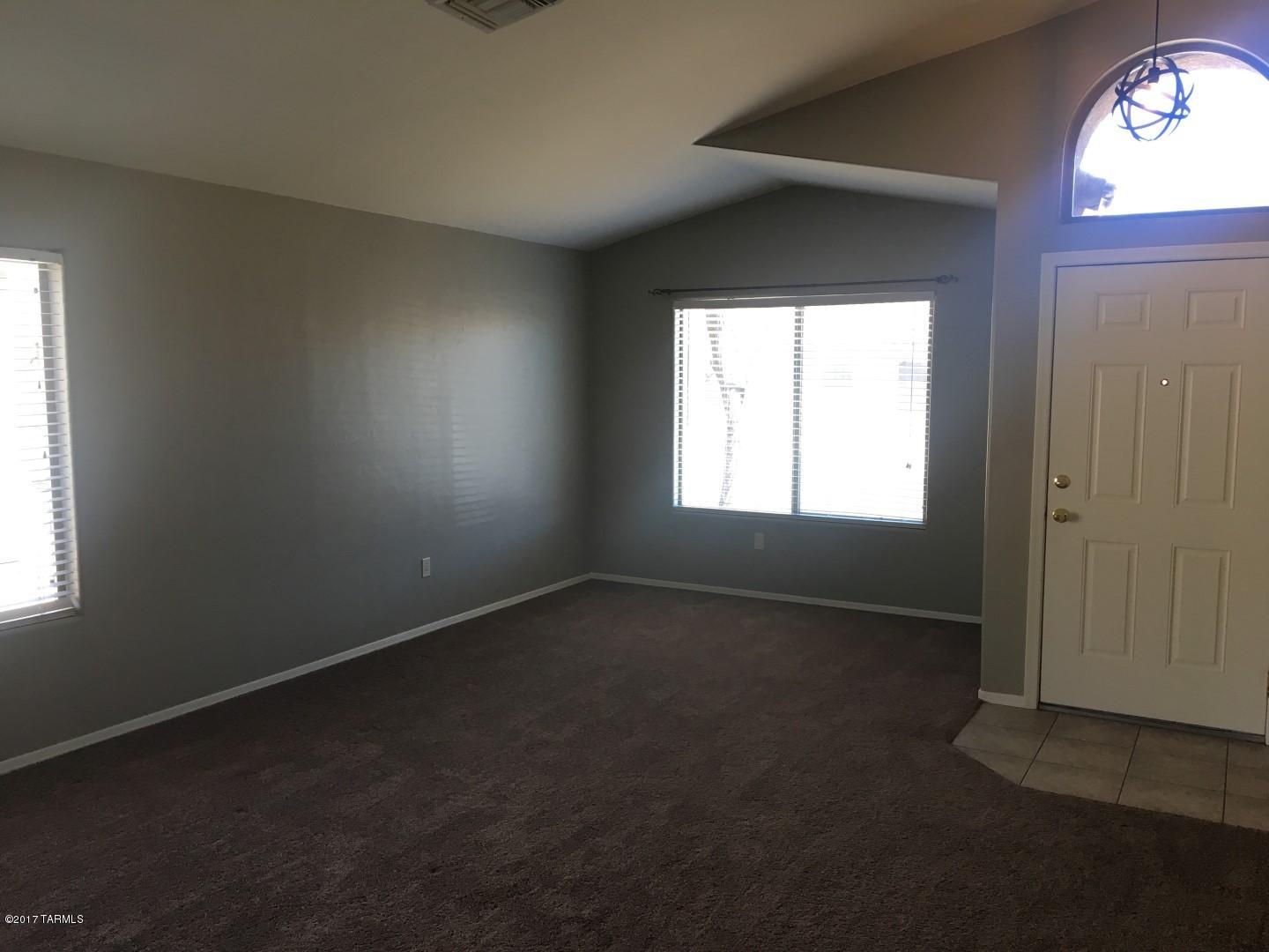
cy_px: 476
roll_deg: +0.8
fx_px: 1063
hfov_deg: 61.7
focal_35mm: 29
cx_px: 634
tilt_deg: -6.8
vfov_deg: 48.2
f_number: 2.2
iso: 25
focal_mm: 4.15
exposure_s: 1/30
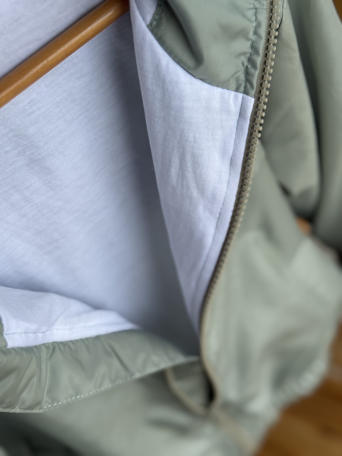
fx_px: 632
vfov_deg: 39.7
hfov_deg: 30.3
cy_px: 228
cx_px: 171
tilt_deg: -52.3
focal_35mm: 48
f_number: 1.78
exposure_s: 1/939
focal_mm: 6.76
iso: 64
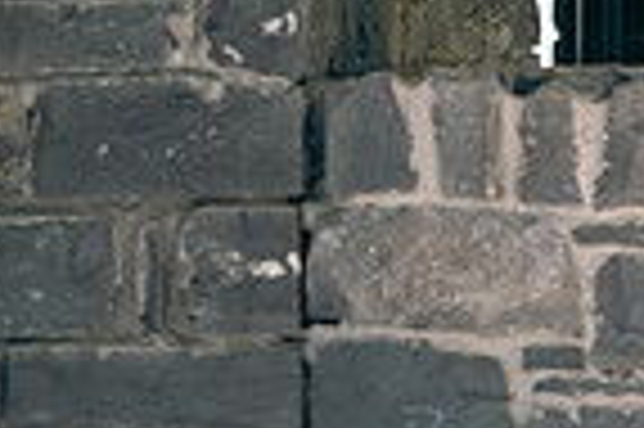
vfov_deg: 4.8
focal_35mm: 284
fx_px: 5075
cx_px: 1018
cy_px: 187
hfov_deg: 7.1
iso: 250
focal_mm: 70
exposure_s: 1/200
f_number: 3.5
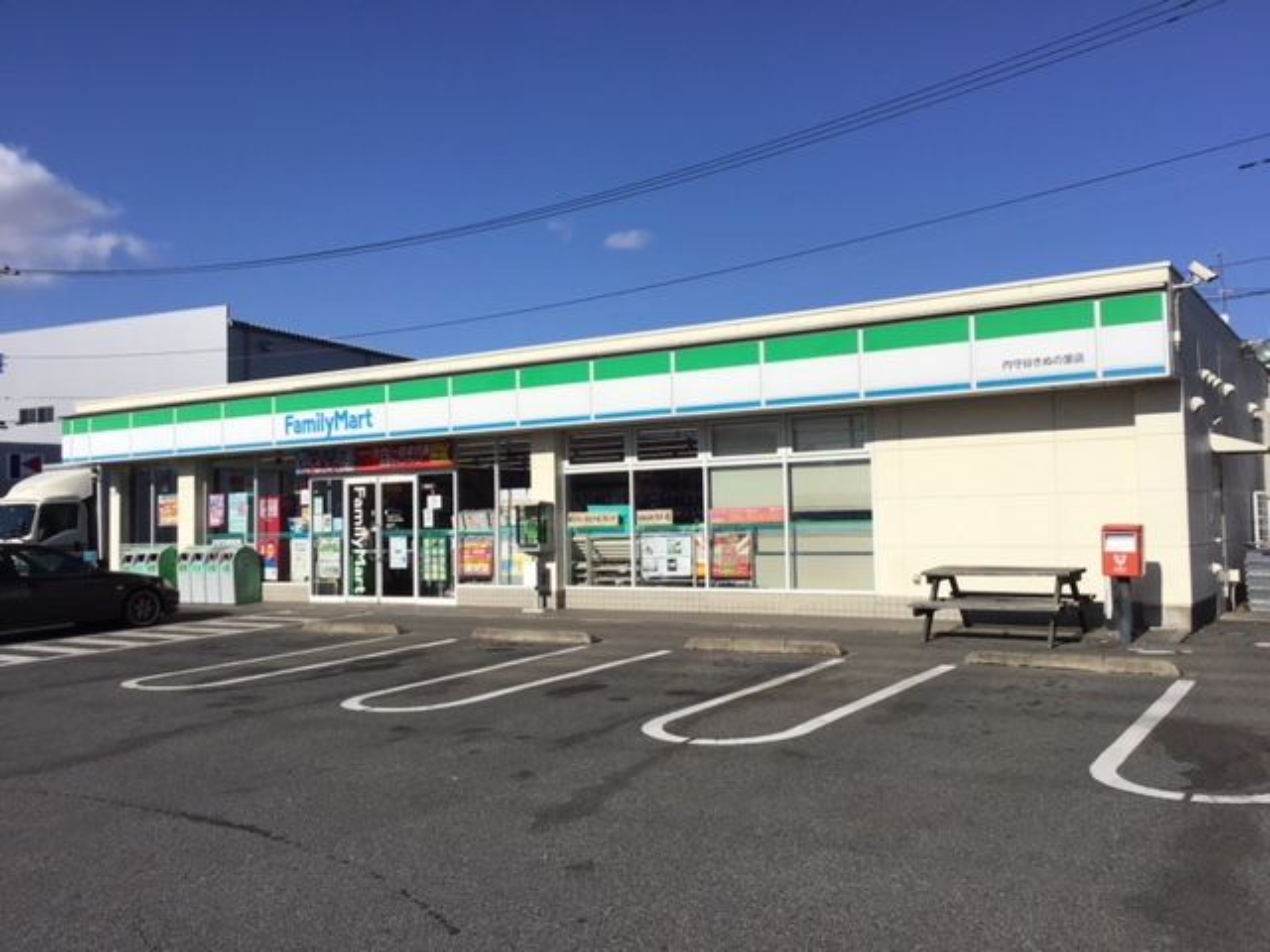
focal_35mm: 31
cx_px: 635
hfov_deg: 58.4
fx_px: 1137
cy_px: 476
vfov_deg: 45.4
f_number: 2.4
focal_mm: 3.3
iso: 25
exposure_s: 1/3021
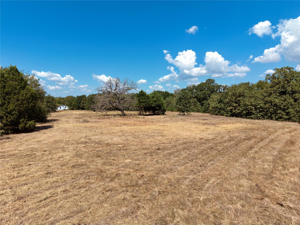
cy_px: 112
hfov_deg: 71.6
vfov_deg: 56.8
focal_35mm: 24
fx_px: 208
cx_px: 150
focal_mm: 8.67
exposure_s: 1/8000
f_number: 1.8
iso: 130
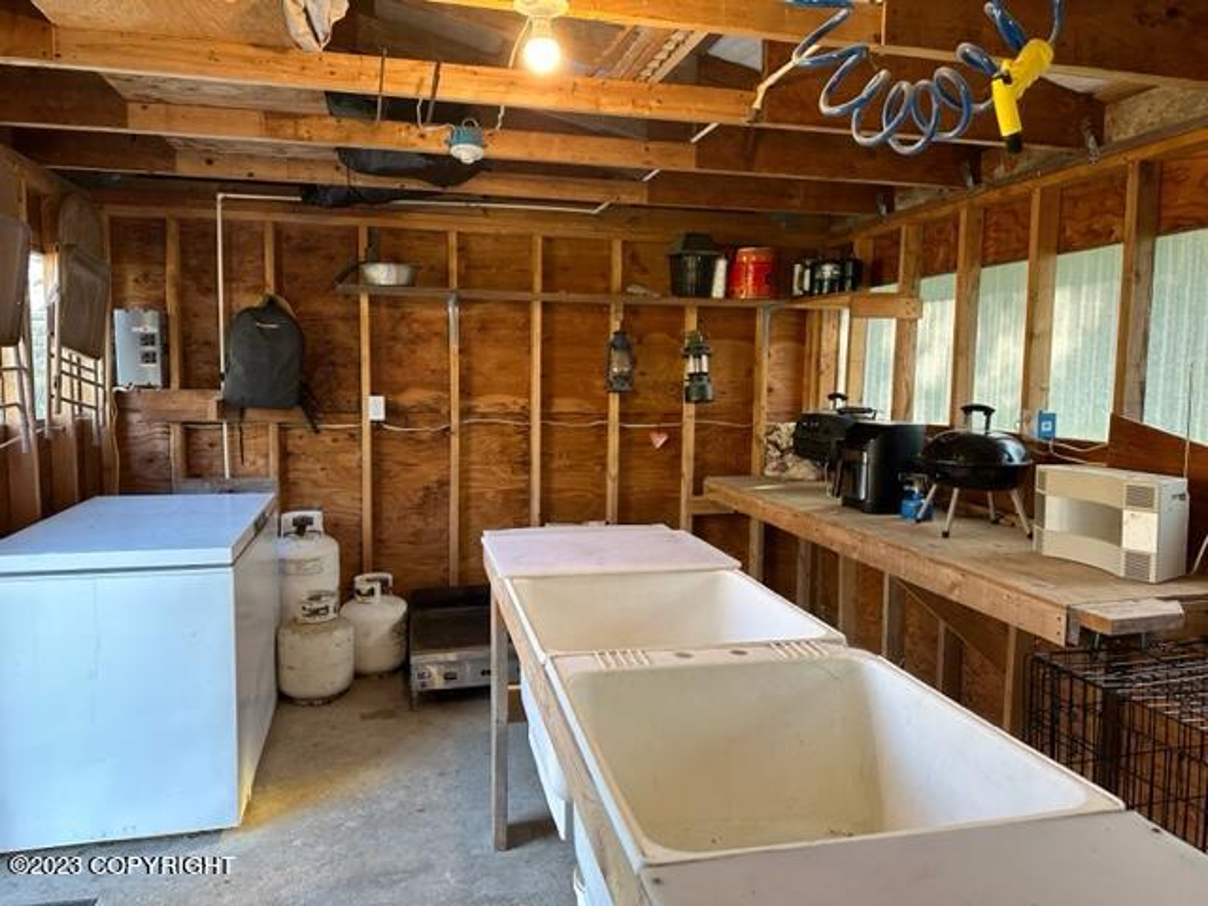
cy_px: 453
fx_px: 838
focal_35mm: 24
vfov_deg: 56.8
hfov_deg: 71.6
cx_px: 604
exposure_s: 1/120
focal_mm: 6.86
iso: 160
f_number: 1.78
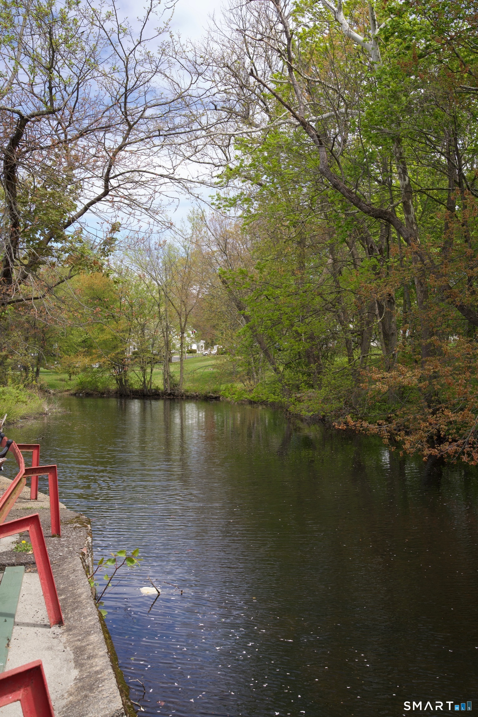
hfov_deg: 35.1
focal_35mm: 38
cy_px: 358
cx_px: 239
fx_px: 757
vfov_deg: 50.7
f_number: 11
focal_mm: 38
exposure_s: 1/50
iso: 64
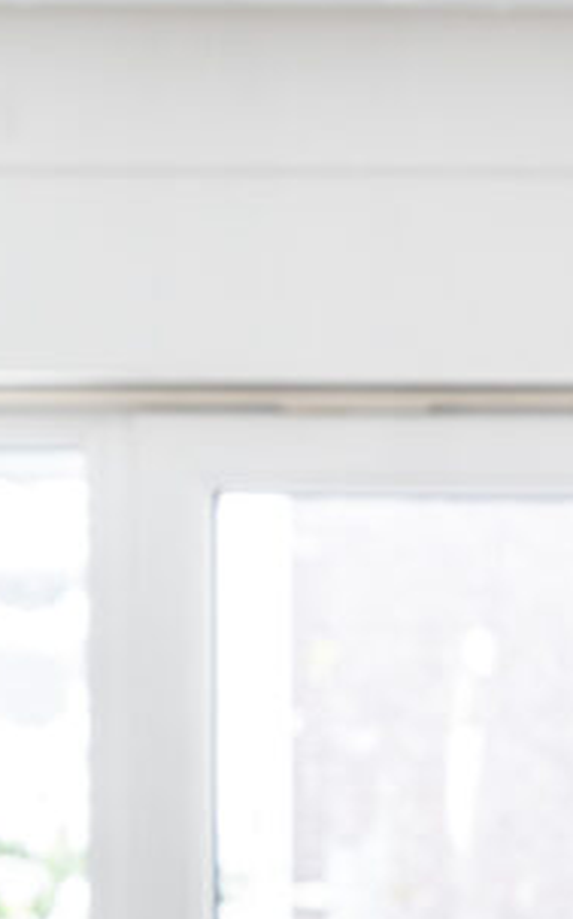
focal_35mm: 241
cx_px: 1437
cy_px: 996
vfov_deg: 8.6
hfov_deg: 5.2
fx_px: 6030
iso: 800
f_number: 4.5
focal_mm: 70
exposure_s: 1/60
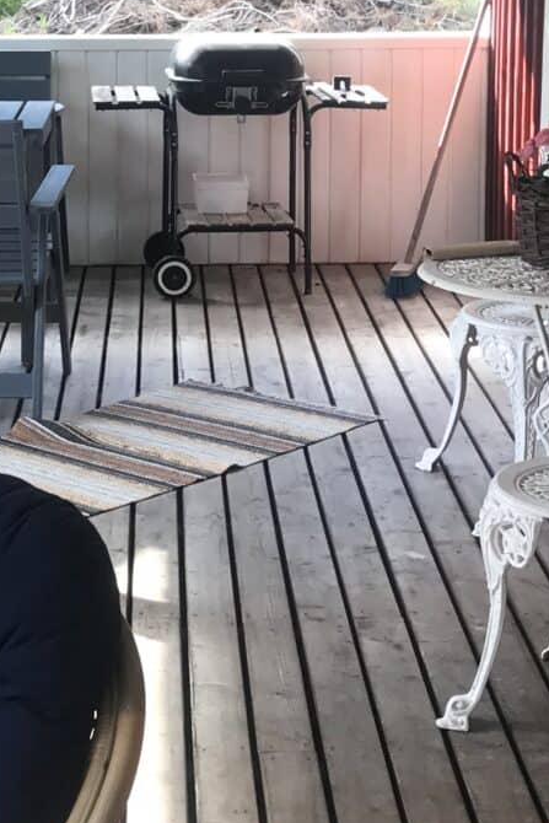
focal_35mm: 89
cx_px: 168
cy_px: 151
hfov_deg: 15.3
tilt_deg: -5.8
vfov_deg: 22.5
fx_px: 2035
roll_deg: +0.5
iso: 32
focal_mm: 3.99
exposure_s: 1/100
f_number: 1.8
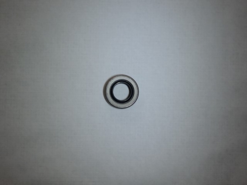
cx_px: 124
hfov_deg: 14.6
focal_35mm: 135
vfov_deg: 11.0
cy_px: 92
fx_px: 963
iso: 250
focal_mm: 24
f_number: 4.3
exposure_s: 1/125
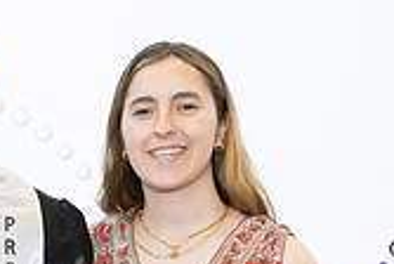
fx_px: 1228
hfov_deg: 17.6
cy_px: 303
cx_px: -36
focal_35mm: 112
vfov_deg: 12.1
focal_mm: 30
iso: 800
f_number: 5.6
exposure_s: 1/200
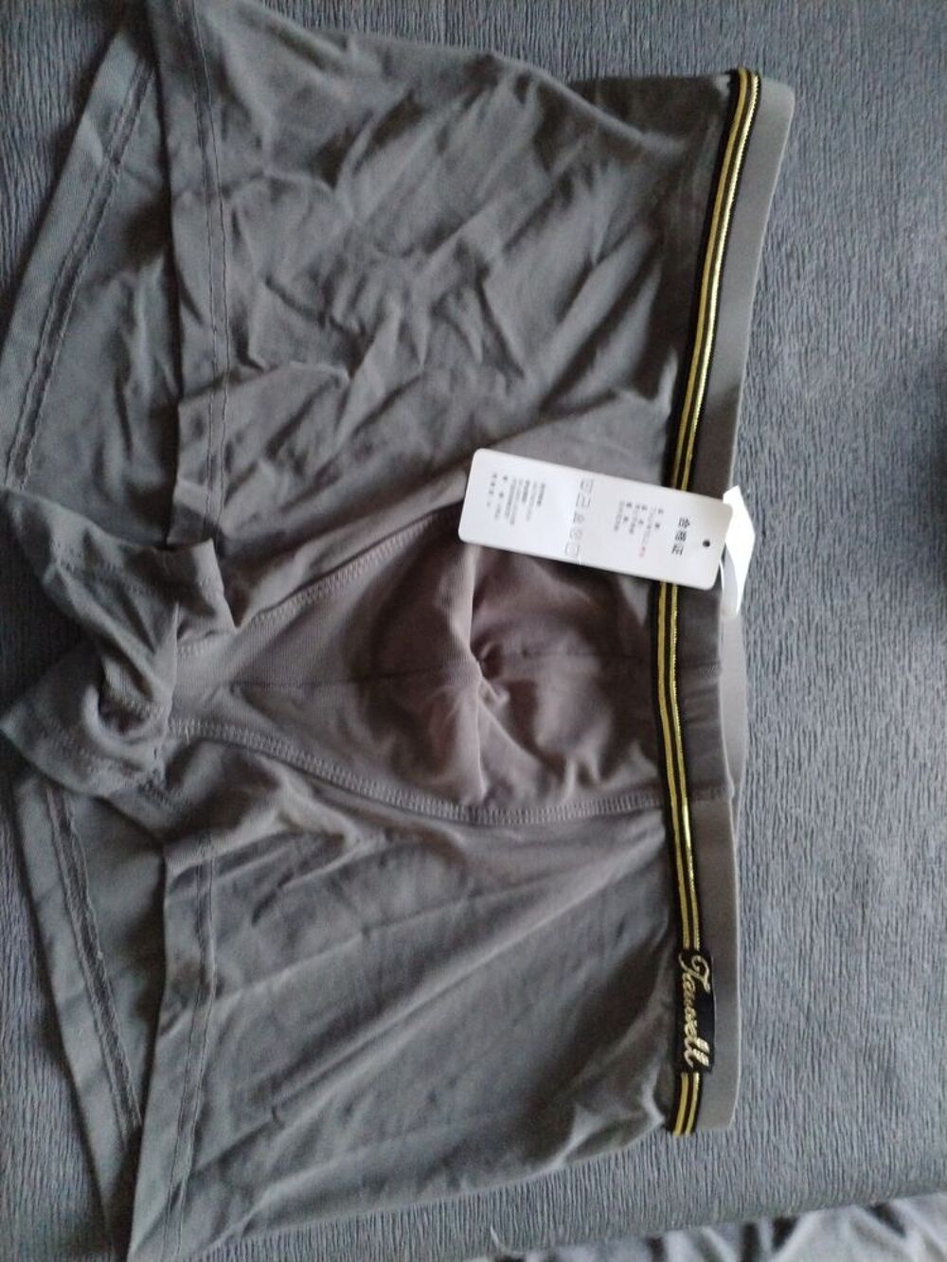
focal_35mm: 29
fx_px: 1058
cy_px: 631
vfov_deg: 61.7
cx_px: 474
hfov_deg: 48.2
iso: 1057
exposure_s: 1/20
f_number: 1.8
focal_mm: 4.75
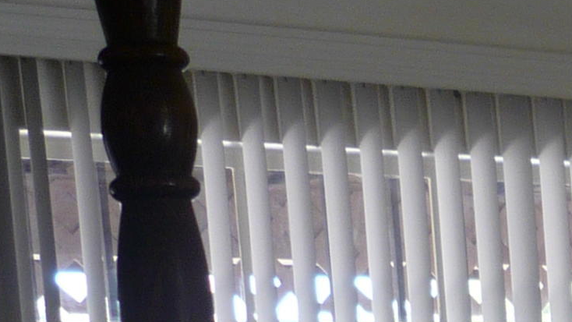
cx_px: 1012
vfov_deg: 7.7
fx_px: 2230
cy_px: 753
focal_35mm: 147
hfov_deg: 13.3
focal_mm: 5.5
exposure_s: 1/50
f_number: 2.8
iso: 100
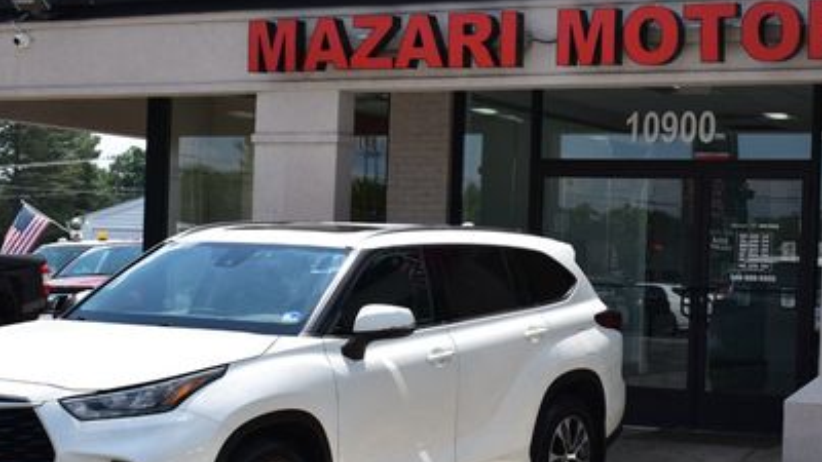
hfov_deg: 27.1
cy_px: 283
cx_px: 540
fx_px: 1697
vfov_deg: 15.5
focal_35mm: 78
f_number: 11
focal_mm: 31
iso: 320
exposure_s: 1/500
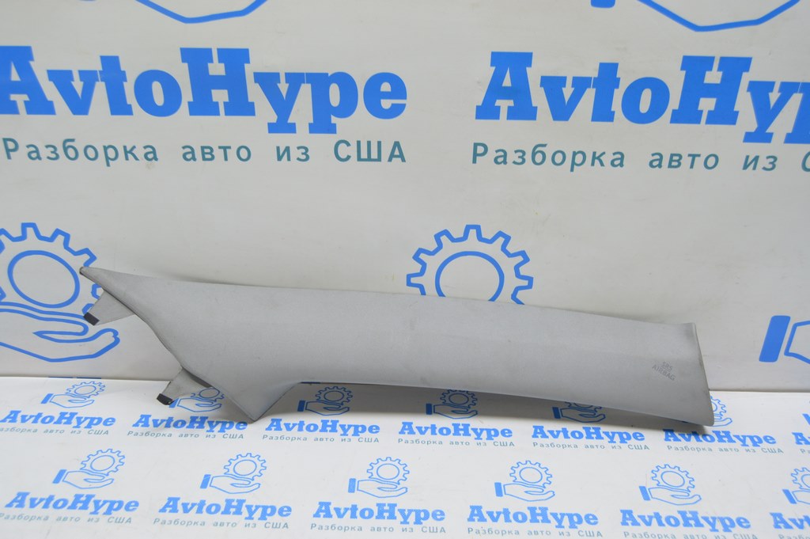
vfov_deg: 43.5
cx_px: 405
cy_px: 270
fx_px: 674
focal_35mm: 30
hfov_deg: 62.0
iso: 400
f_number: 5.6
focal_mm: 20
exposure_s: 1/20
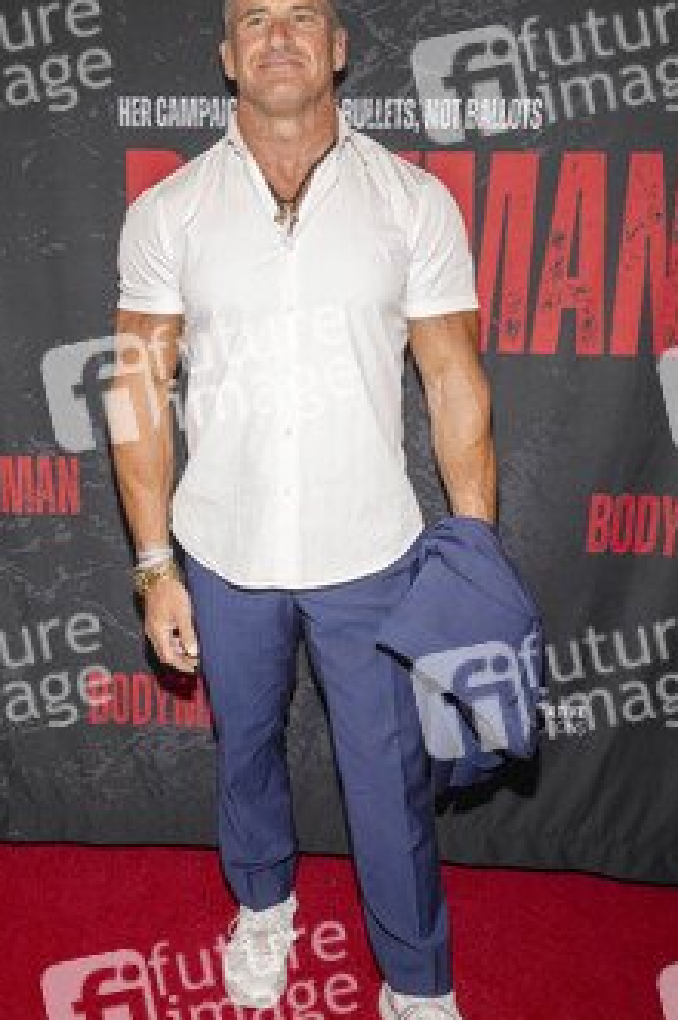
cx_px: 290
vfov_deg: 54.5
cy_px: 533
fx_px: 991
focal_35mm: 35
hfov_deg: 37.7
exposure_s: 1/200
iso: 800
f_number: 5.6
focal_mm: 29
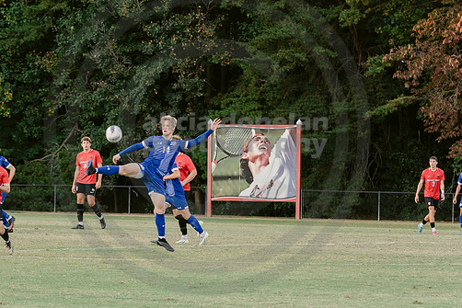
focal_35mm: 214
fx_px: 2747
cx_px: 127
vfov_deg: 6.4
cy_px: 251
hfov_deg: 9.6
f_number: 4.5
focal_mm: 90
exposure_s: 1/200
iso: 640
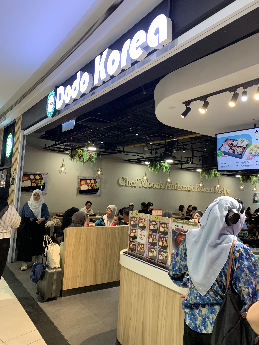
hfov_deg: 53.1
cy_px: 172
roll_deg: -3.6
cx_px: 130
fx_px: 259
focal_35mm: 26
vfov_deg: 67.3
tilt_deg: +4.7
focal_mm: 4.25
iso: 125
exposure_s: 1/50
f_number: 1.8
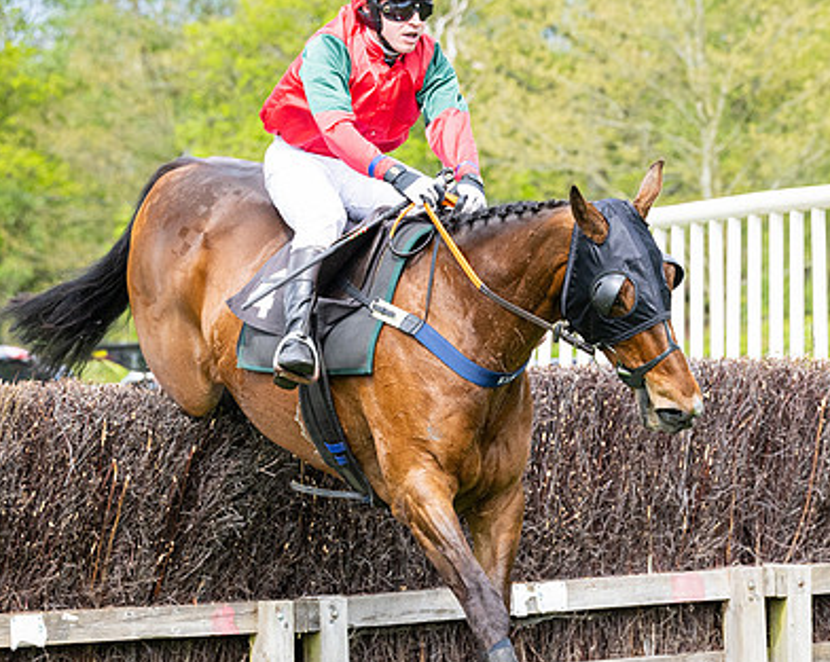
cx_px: 393
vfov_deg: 7.1
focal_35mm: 219
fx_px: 5376
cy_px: 356
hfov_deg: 8.8
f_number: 4
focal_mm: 92
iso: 640
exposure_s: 1/2000
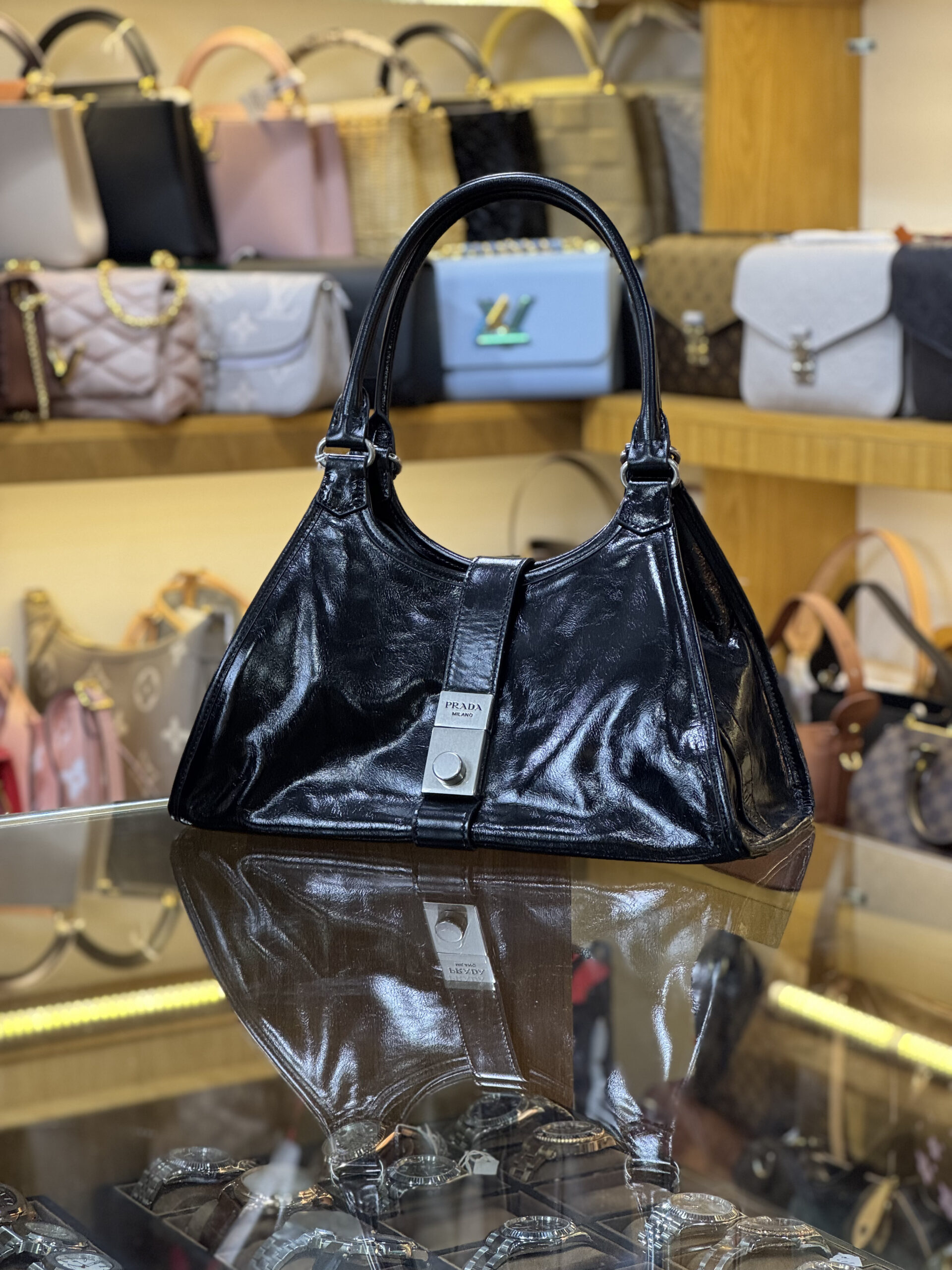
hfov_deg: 19.1
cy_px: 635
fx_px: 2824
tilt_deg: -6.1
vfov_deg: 25.3
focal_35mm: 77
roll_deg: +0.1
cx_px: 476
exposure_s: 1/50
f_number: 2.8
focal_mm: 9
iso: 160
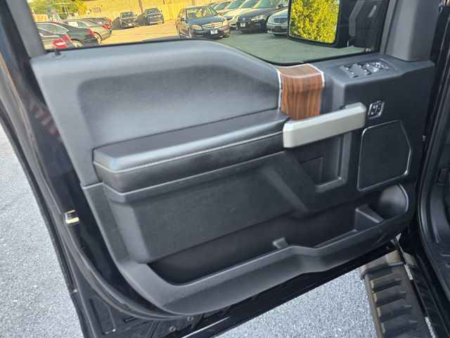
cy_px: 169
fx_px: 299
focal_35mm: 23
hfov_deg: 73.9
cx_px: 225
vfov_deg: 58.9
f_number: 1.7
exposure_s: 1/180
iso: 160
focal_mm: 6.3
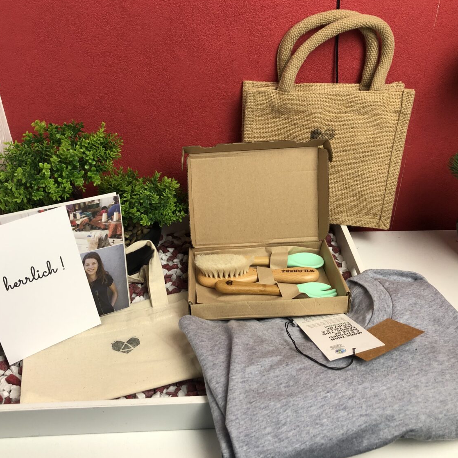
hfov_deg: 48.4
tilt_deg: -35.9
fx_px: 509
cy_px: 230
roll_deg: +1.5
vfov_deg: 48.5
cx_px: 218
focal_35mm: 34
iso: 32
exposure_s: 1/33
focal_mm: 3.99
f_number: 1.8
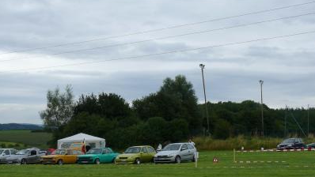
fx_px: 560
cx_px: 85
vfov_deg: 17.9
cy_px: 135
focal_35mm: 67
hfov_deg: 31.0
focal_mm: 7.4
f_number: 5
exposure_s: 1/250
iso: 100
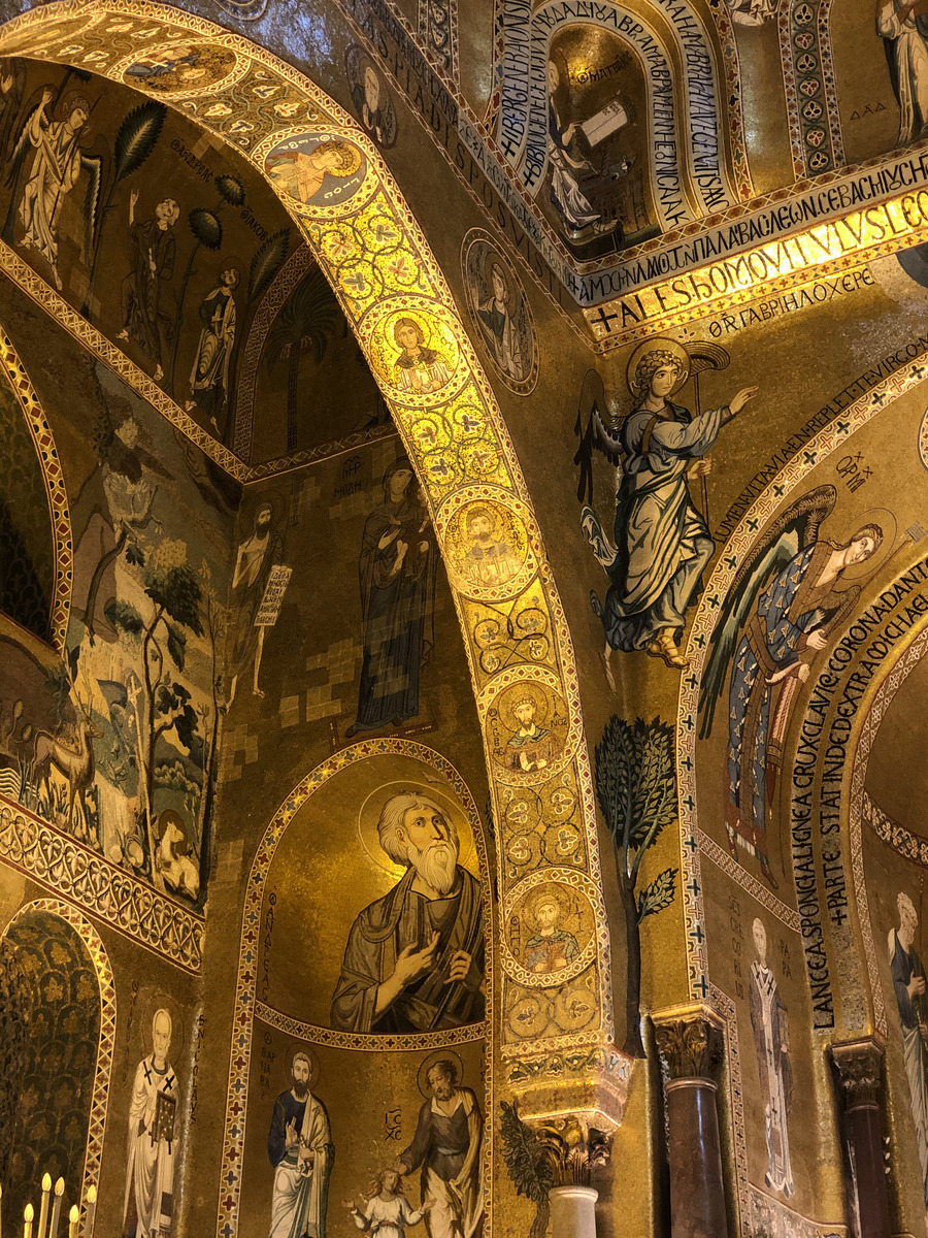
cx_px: 464
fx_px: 1859
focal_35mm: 52
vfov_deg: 36.8
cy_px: 619
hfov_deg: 28.0
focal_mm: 6
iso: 125
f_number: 2.4
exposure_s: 1/25
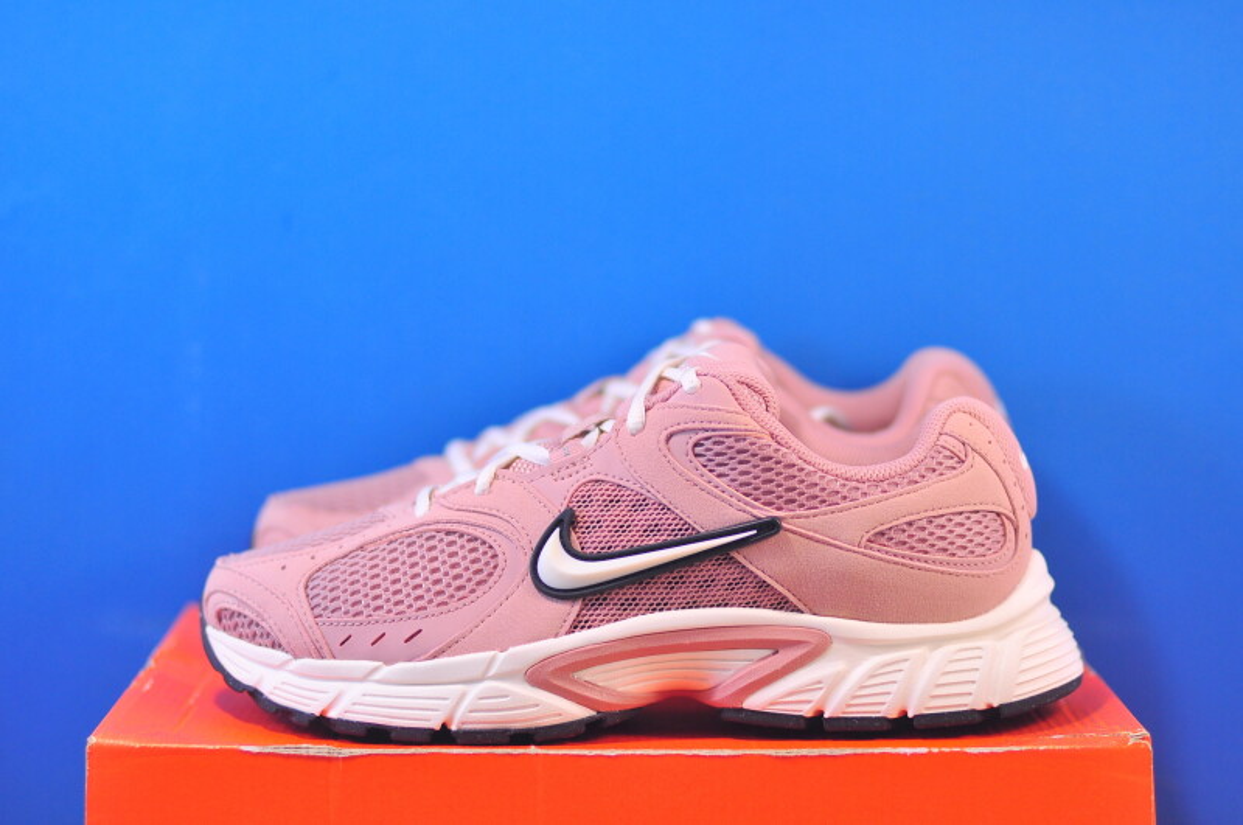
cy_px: 412
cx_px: 622
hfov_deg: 27.0
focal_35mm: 75
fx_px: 2586
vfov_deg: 18.1
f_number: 2.2
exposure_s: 1/320
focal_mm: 50
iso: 250
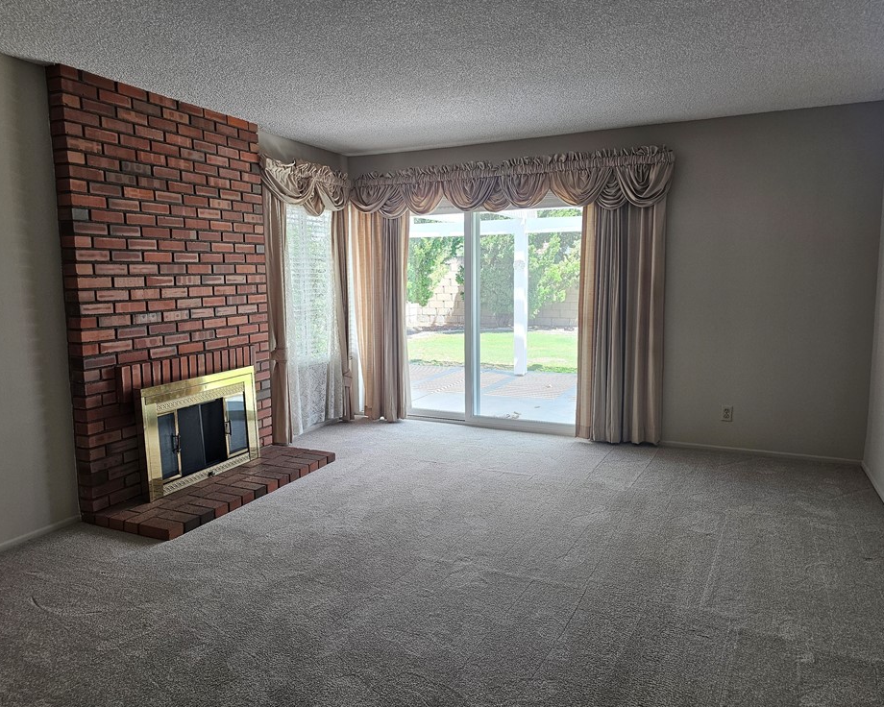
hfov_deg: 68.1
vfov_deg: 56.8
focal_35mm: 25
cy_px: 350
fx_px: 654
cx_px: 419
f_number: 1.7
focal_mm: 6.3
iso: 125
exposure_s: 1/120
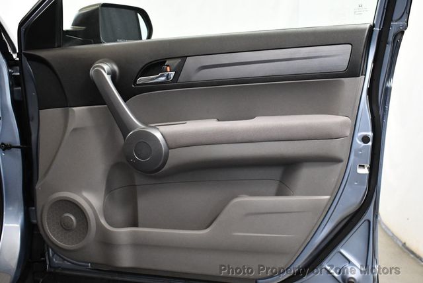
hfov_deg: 46.4
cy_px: 142
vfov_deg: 32.0
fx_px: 494
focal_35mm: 42
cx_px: 212
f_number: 3.8
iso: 3200
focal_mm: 21
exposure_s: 1/125
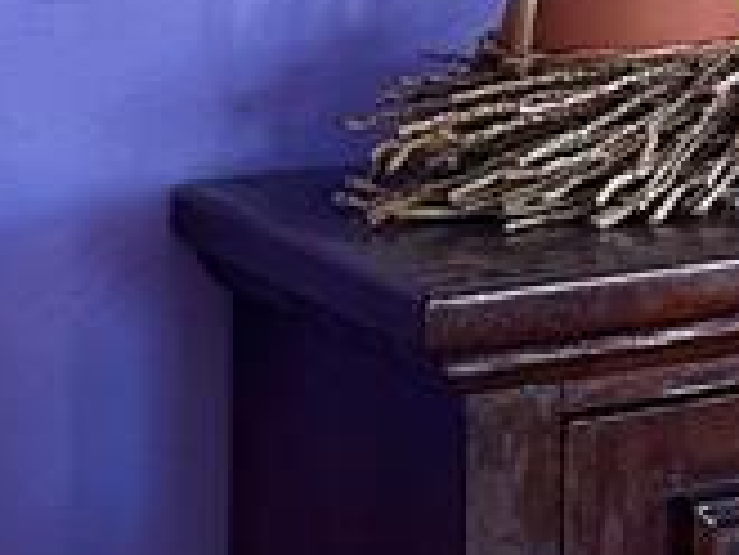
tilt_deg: +3.5
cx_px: 1523
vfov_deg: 9.3
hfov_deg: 11.7
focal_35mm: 149
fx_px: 3183
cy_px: -604
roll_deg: +0.3
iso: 250
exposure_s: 1/60
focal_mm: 6.86
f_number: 1.78
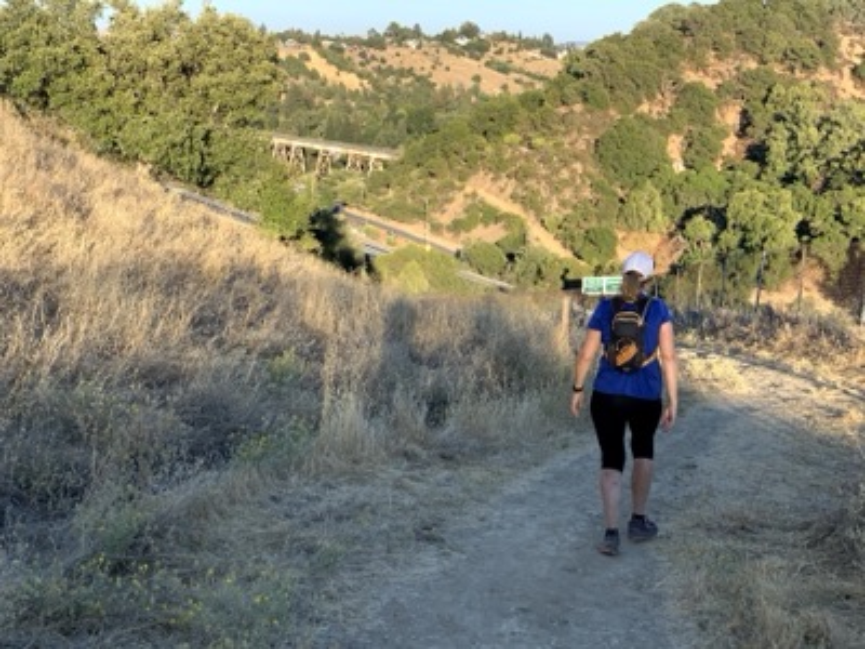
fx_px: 1299
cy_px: 324
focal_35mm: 52
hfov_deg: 36.8
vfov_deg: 28.0
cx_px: 432
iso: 16
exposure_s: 1/320
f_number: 2.4
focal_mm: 6
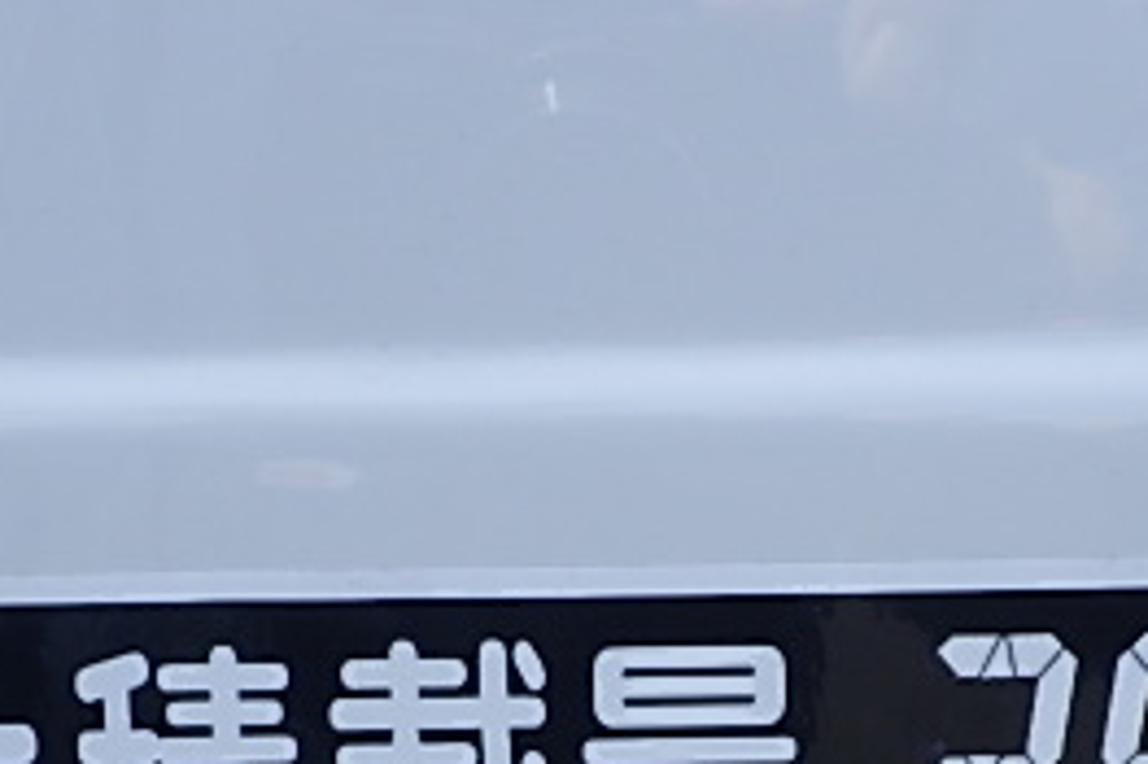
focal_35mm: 86
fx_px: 2741
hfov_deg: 23.6
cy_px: 825
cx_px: 668
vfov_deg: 15.5
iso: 125
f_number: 4.6
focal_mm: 6.1
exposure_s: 1/400
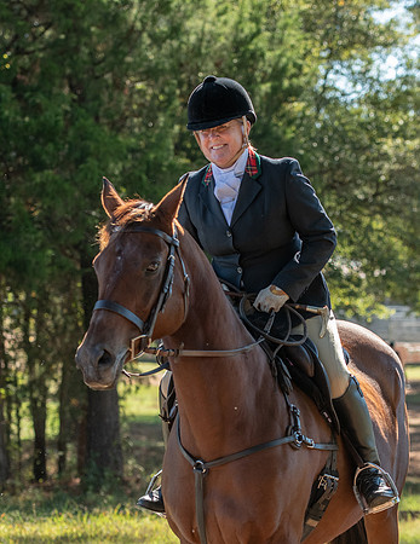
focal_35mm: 170
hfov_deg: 8.9
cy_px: 376
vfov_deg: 11.5
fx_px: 2694
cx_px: 284
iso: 280
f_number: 4
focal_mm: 80
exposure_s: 1/320
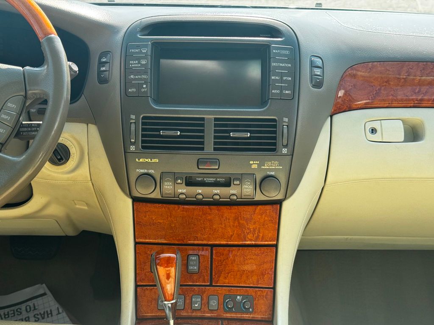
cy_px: 162
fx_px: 602
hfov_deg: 39.7
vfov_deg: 30.3
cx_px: 217
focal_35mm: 48
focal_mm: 6.76
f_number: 1.78
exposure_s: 1/693
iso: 64
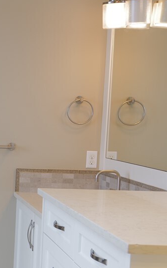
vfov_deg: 26.7
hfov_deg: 14.8
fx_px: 561
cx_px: -133
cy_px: 174
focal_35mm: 77
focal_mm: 24
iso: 100
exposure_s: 1/30
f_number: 3.5
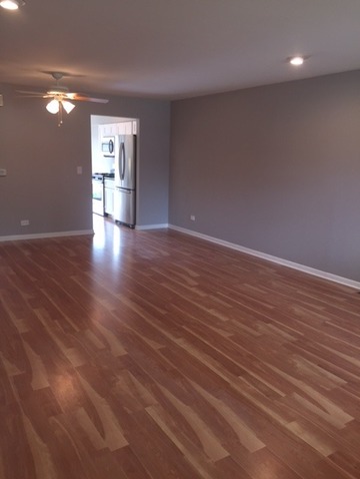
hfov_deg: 48.2
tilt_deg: -11.0
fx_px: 402
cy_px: 240
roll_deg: -1.9
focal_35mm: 29
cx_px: 180
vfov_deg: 61.7
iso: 32
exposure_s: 1/30
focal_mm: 4.15
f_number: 2.2
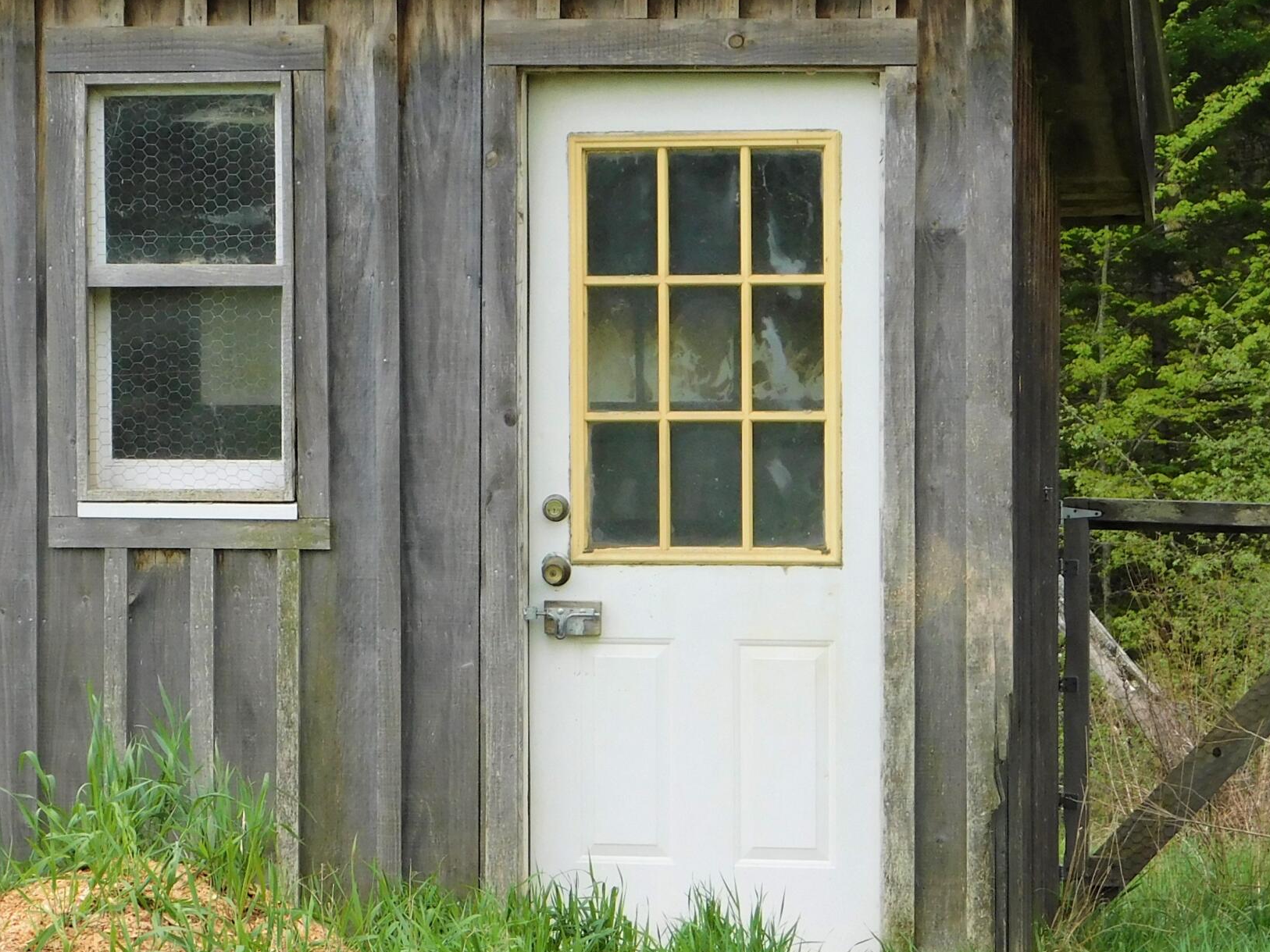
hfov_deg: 15.0
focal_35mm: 131
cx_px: 333
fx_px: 4805
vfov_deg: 11.3
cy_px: 374
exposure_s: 1/160
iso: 125
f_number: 4.3
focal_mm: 12.6
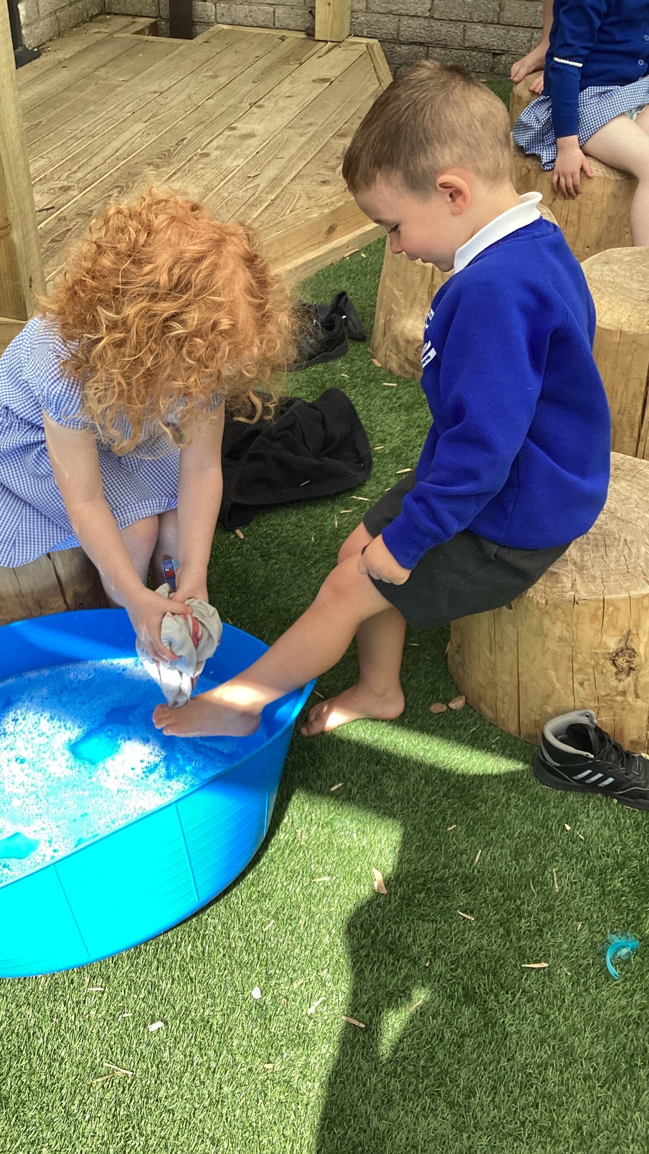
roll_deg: +0.6
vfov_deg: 58.0
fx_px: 1040
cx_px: 231
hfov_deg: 34.4
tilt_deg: -41.8
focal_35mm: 34
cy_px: 579
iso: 25
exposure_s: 1/330
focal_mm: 3.3
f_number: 2.4
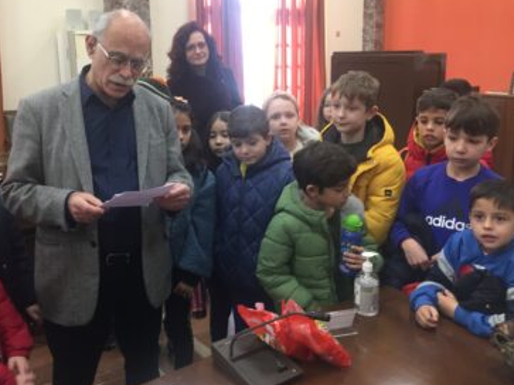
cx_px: 229
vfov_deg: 39.5
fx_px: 534
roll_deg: +0.1
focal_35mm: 36
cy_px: 154
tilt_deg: -9.1
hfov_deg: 51.3
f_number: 2.2
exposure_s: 1/33
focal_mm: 4.15
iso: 125
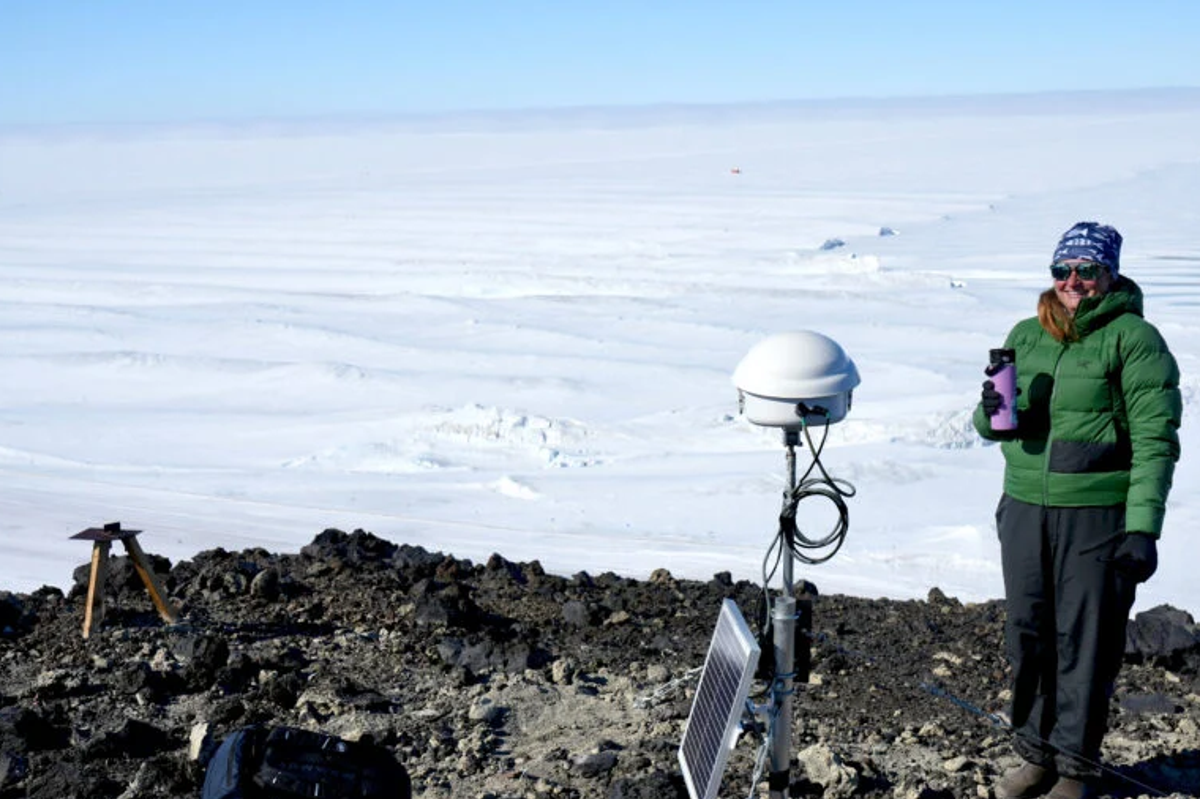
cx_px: 638
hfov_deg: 48.4
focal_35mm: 40
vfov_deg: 33.2
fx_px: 1333
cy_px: 490
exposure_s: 1/640
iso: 100
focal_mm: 31
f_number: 8
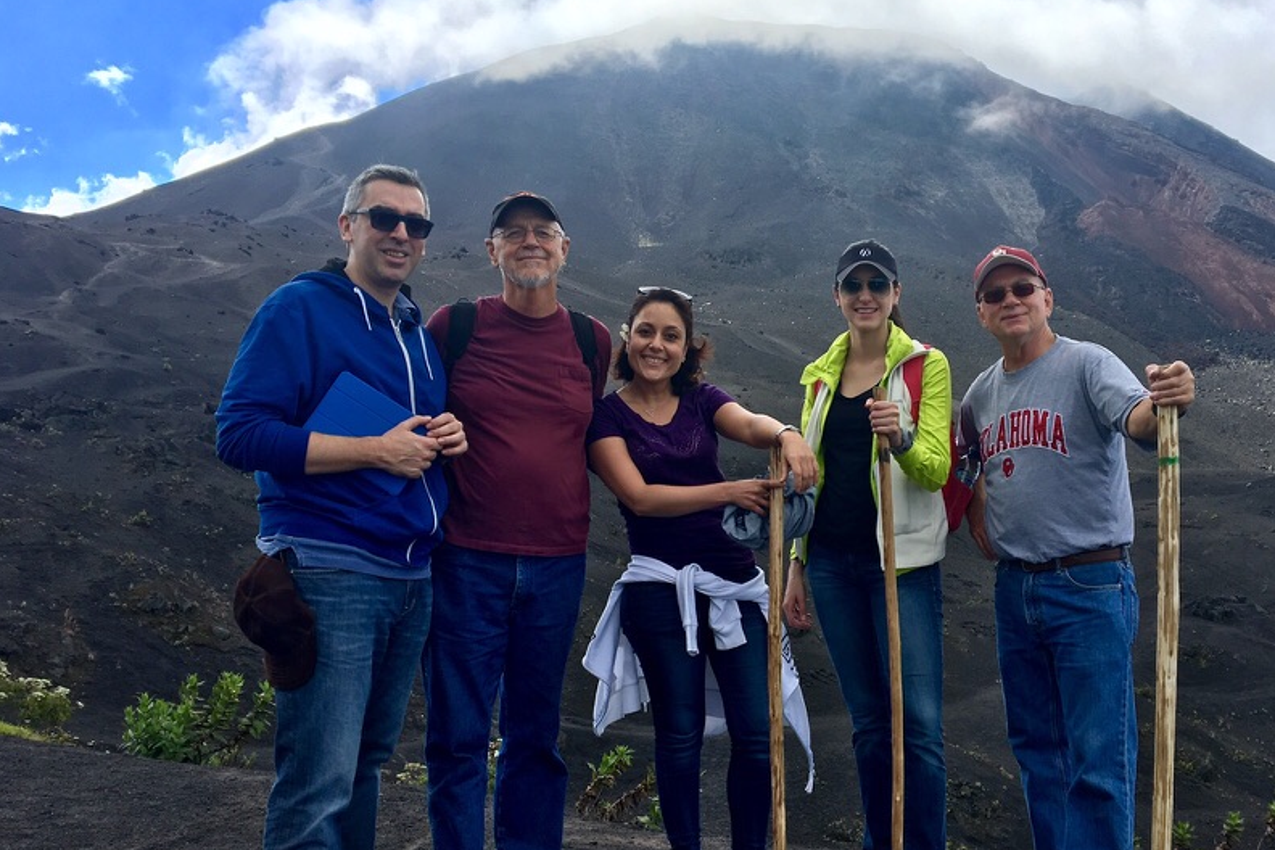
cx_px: 792
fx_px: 1381
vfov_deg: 34.2
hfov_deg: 49.1
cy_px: 472
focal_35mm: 39
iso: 25
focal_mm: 4.15
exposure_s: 1/1183
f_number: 2.2
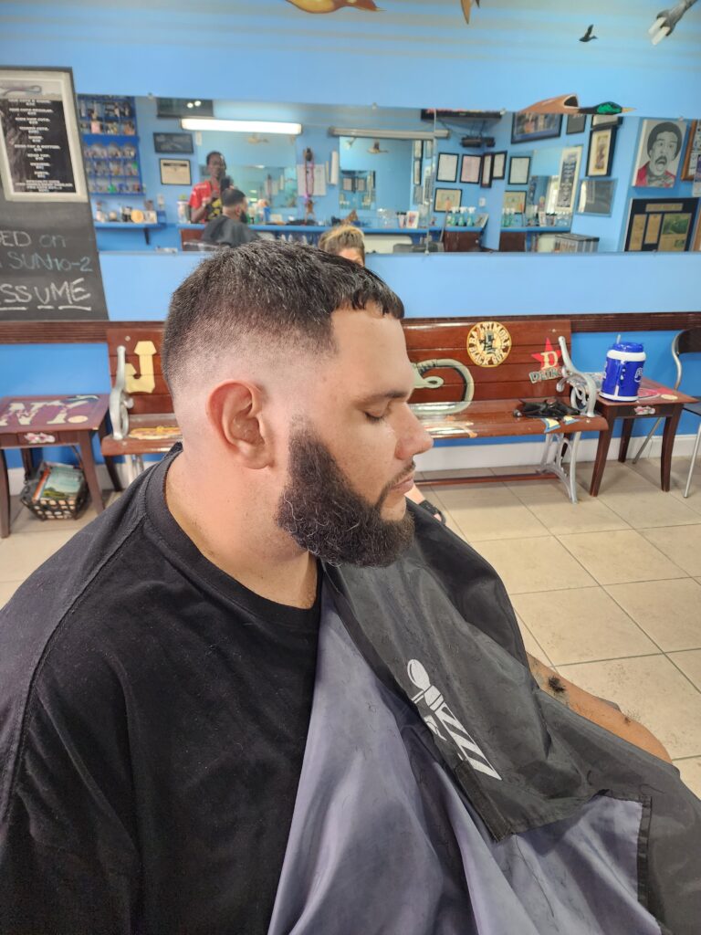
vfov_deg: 73.9
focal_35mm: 23
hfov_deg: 58.9
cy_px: 468
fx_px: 621
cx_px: 350
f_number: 1.8
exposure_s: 1/120
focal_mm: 6.4
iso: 320
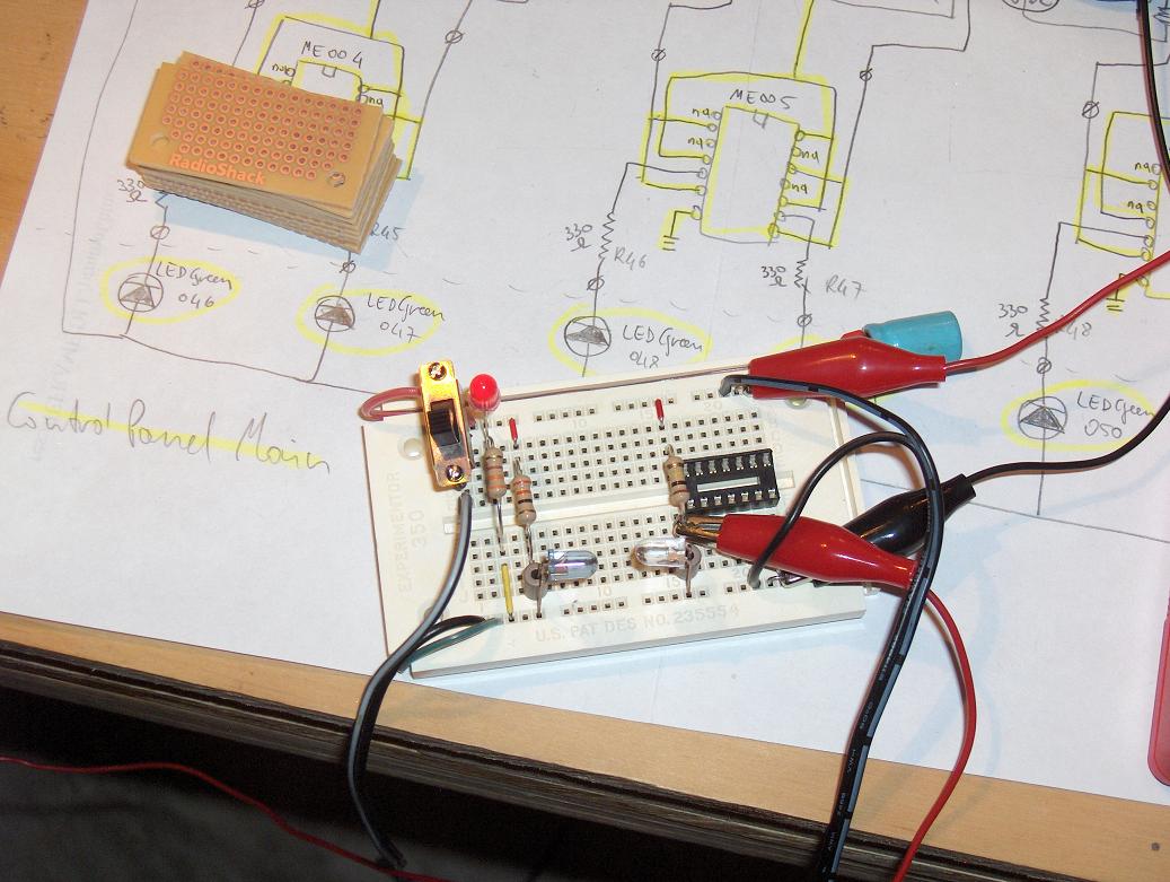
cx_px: 585
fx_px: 1862
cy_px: 441
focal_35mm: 55
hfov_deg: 34.9
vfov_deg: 26.6
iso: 100
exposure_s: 1/90
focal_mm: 11.4
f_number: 3.2
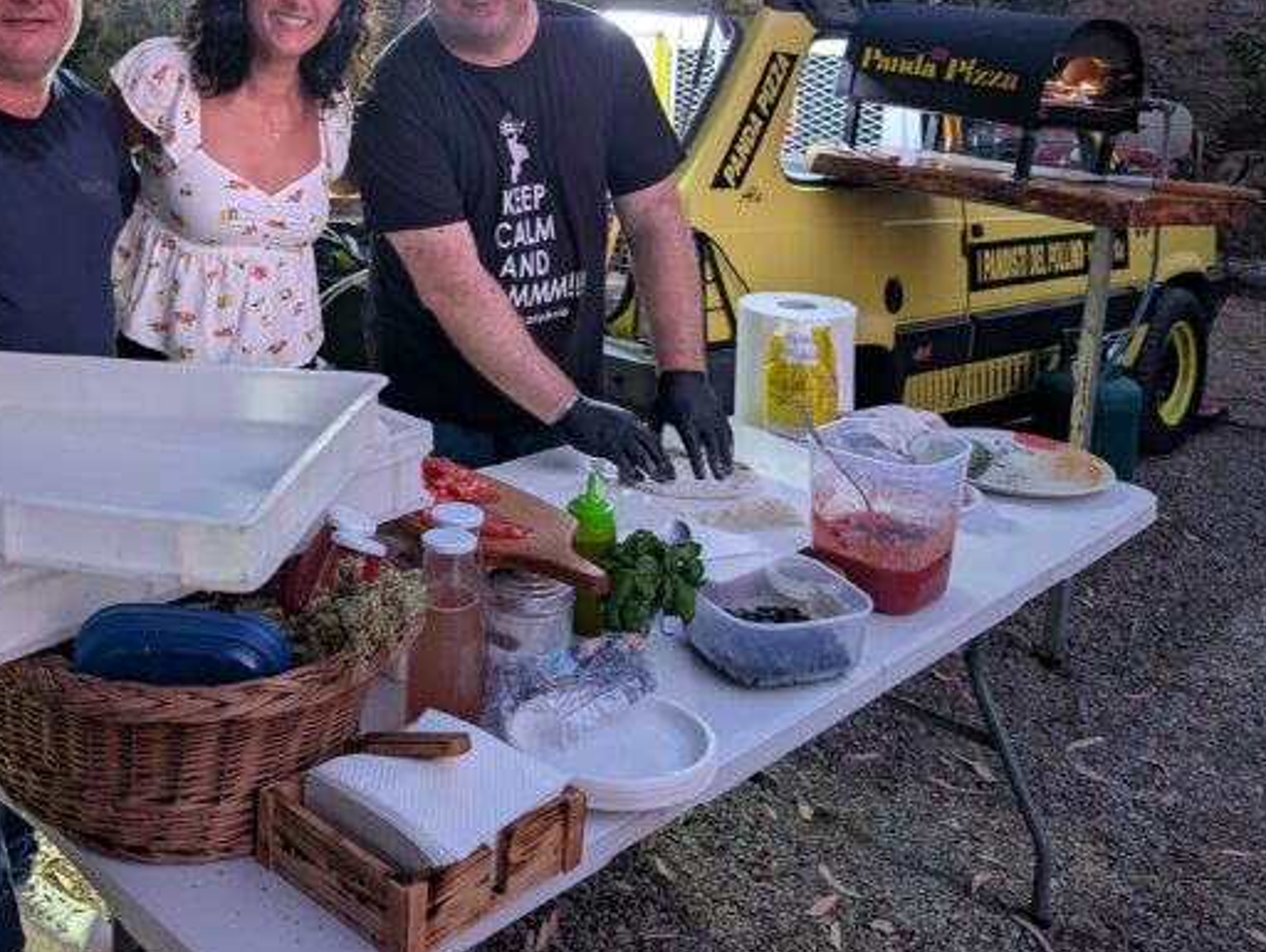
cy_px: 257
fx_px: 1318
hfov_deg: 50.4
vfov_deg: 38.8
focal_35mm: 36
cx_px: 418
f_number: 1.68
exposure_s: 1/28.2
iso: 317
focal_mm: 6.9
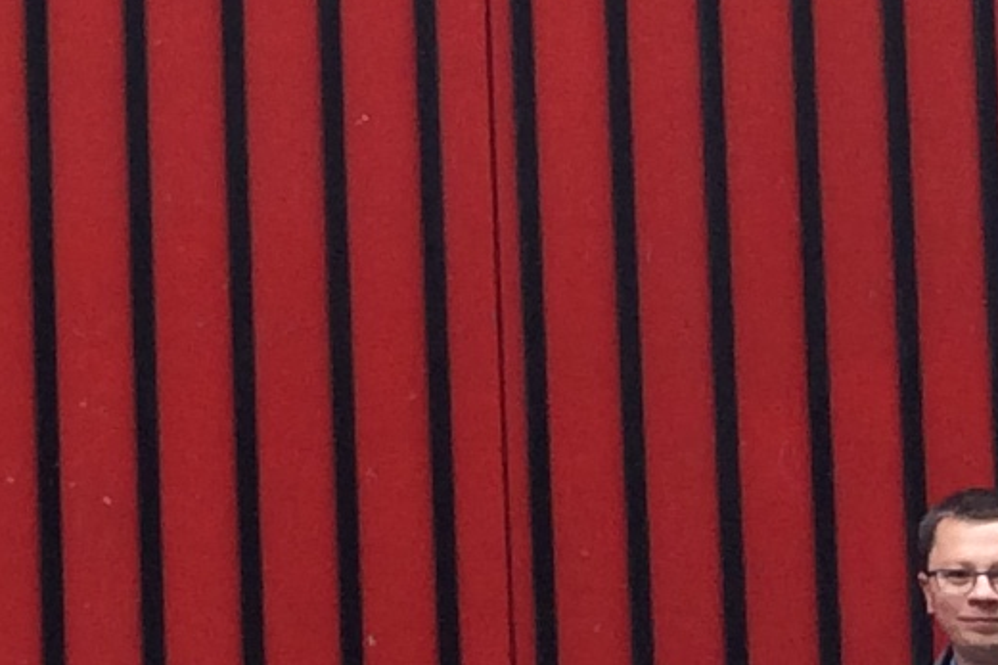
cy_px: -500
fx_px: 5238
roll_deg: -0.6
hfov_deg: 9.8
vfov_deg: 7.1
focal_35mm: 189
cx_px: -1276
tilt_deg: +4.9
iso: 32
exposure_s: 1/246
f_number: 2.2
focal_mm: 4.15
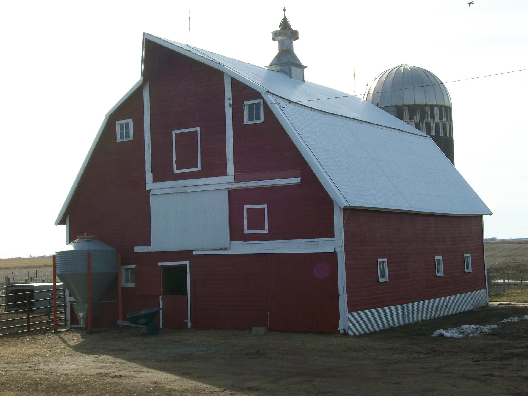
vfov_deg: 26.1
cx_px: 264
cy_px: 198
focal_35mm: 56
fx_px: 854
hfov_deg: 34.3
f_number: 6
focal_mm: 9.4
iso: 80
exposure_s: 1/344
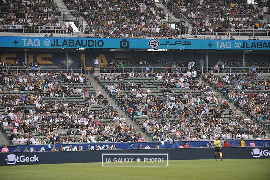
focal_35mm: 135
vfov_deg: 10.1
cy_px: 90
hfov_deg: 15.2
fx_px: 1012
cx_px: 135
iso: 320
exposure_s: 1/2500
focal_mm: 135
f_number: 3.5
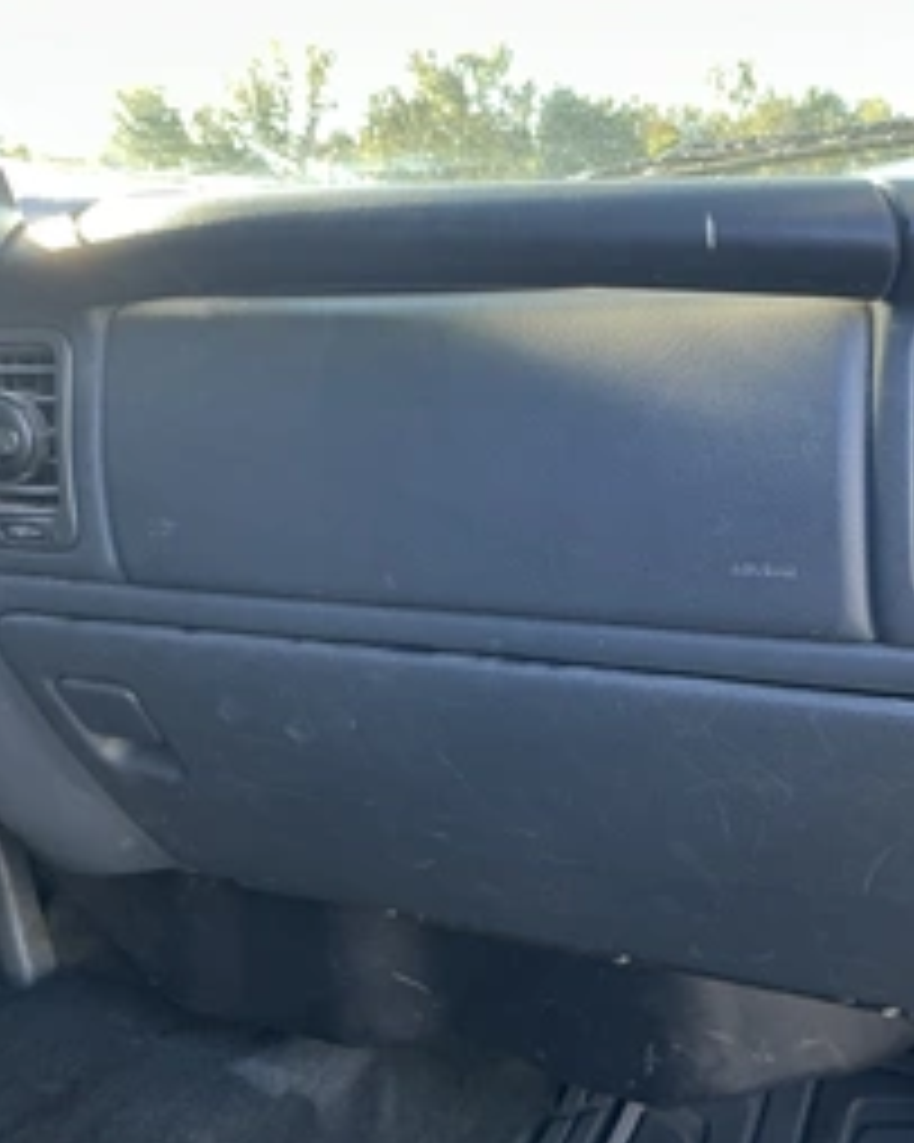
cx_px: 630
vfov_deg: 42.8
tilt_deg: -10.0
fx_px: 1455
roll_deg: +2.0
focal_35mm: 43
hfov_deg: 34.5
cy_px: 508
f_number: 1.8
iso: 50
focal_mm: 3
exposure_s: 1/122
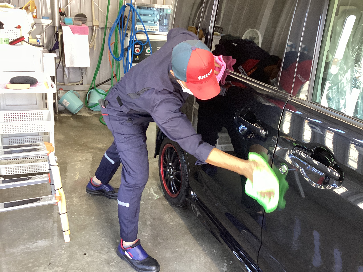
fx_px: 325
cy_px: 136
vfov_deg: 45.4
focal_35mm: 31
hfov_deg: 58.4
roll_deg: -3.1
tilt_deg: -21.0
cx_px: 182
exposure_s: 1/60
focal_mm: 3.3
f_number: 2.4
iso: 200
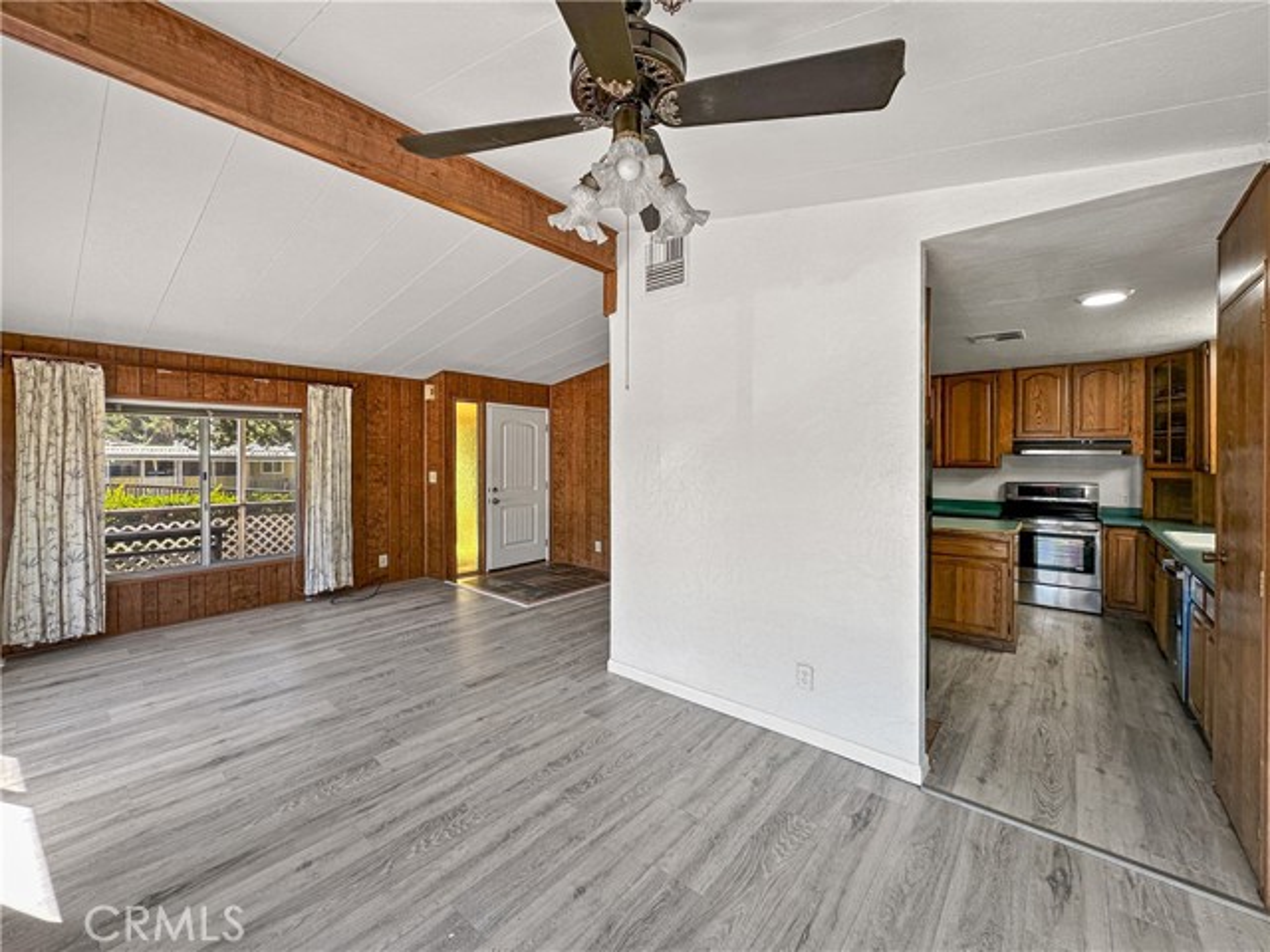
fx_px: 514
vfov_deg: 85.7
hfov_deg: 102.1
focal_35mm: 14
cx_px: 635
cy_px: 476
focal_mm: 2.22
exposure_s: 1/105
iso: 40
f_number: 2.2
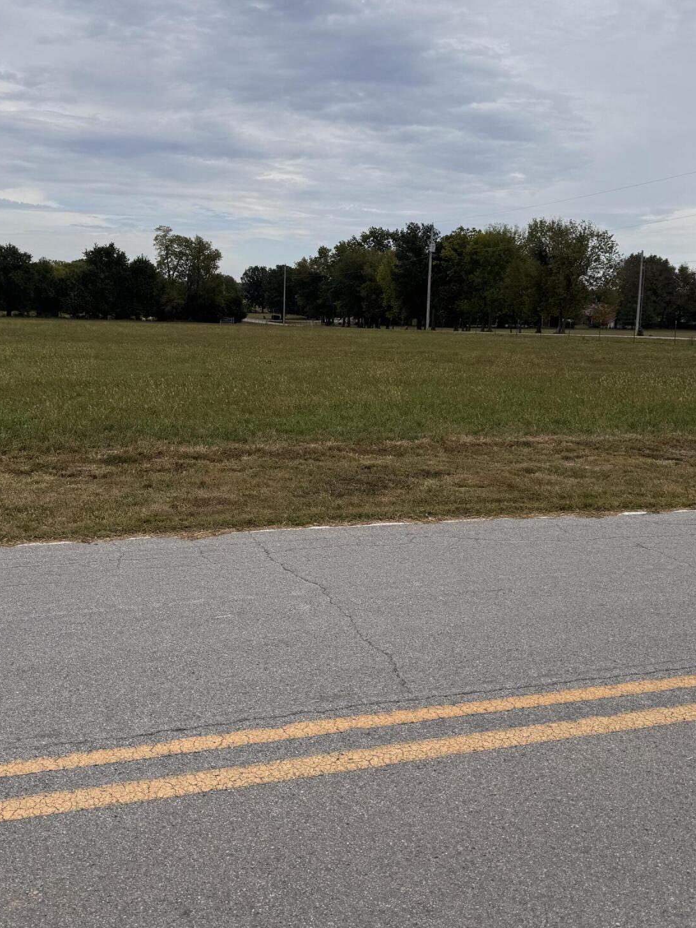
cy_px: 402
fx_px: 885
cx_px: 339
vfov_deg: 55.2
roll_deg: -1.0
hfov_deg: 42.9
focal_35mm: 33
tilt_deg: -7.3
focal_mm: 6.76
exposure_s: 1/4608
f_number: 1.78
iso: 80
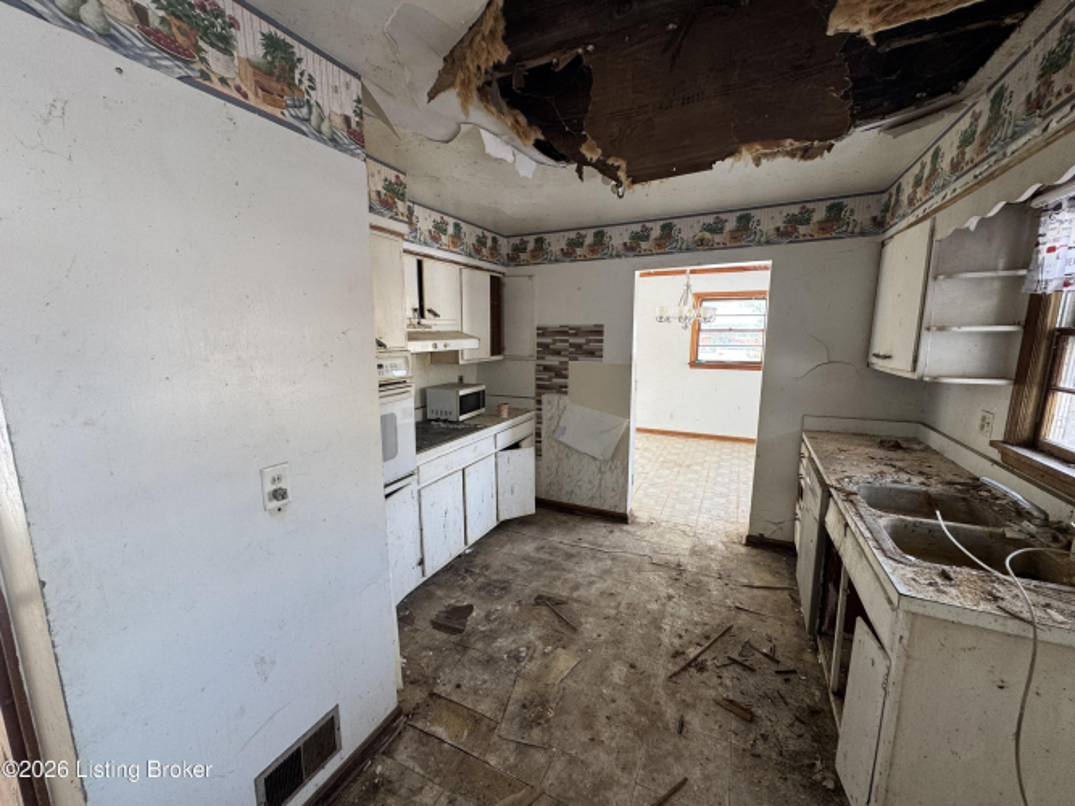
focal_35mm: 14
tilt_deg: -8.9
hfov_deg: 102.1
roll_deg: +0.8
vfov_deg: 85.7
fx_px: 435
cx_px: 538
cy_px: 403
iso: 80
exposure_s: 1/99
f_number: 2.2
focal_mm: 2.22
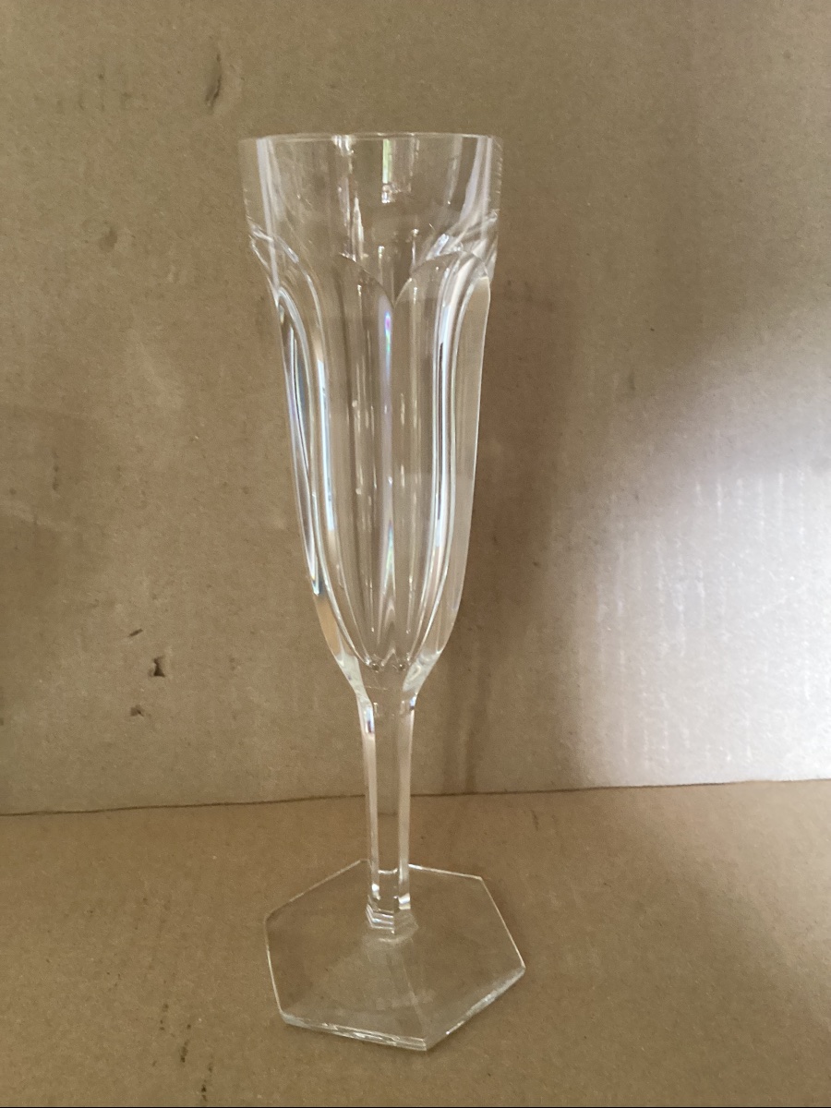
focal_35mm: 31
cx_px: 416
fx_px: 992
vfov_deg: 58.4
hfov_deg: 45.4
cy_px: 554
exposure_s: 1/33
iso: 400
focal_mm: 3.3
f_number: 2.4
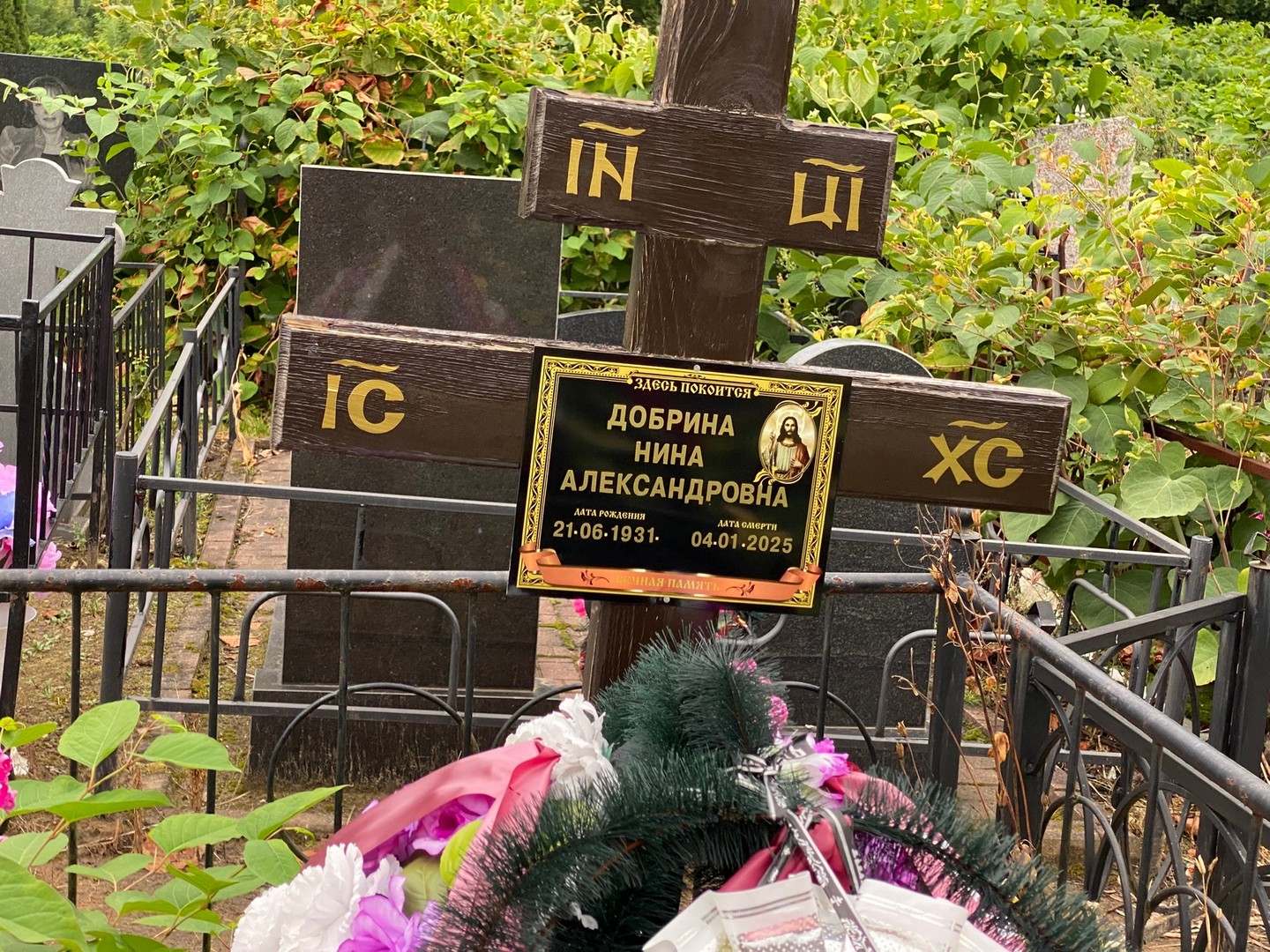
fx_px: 1908
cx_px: 635
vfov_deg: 28.0
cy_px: 476
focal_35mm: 52
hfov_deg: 36.8
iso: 80
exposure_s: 1/75
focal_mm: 6
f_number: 2
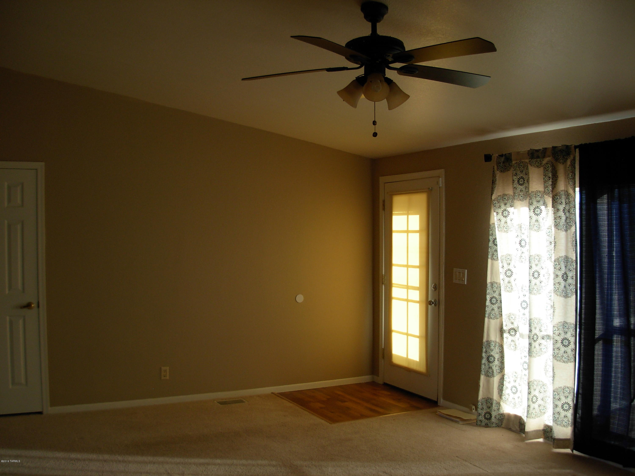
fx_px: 697
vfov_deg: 37.7
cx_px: 318
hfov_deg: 49.0
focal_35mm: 38
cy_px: 238
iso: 79
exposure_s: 1/128
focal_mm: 6.3
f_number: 2.9
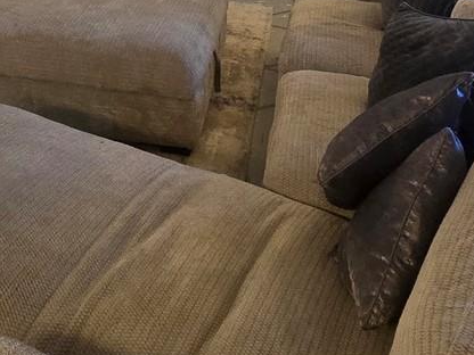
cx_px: 145
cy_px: -131
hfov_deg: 37.6
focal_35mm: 50
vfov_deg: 24.6
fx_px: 685
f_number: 2.2
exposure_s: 1/60
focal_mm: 2.2
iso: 500
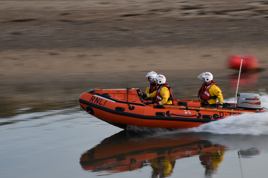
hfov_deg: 11.7
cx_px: 164
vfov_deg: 7.8
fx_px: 1302
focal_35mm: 175
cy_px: 96
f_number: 16
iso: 160
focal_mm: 95
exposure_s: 1/40
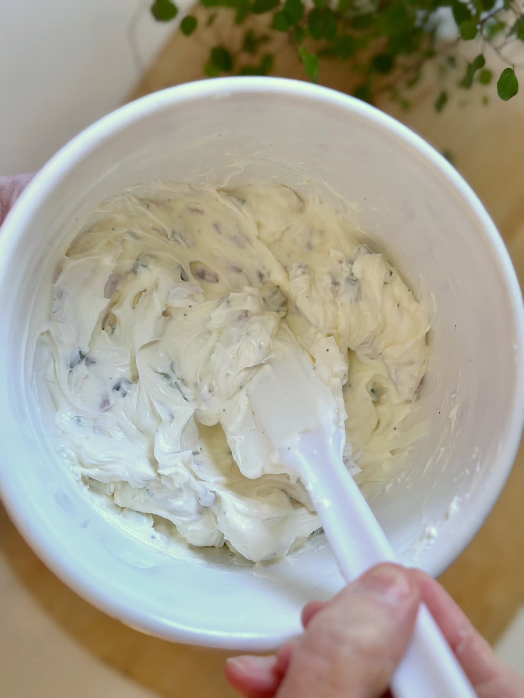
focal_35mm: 48
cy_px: 349
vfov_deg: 39.7
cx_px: 262
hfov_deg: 30.3
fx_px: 969
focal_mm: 6.9
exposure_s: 1/110
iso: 125
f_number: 1.8
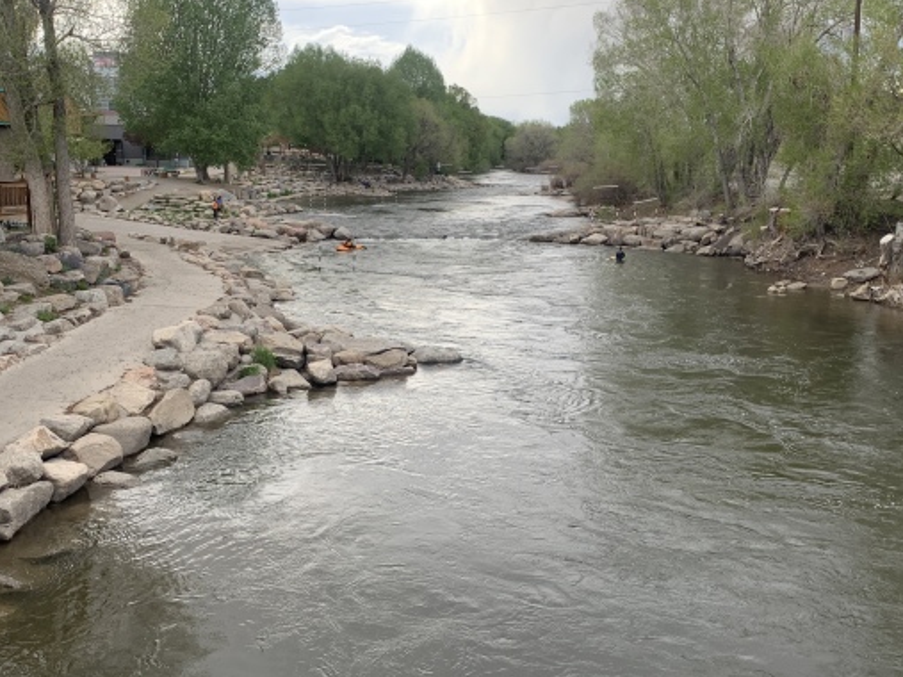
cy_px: 346
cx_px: 438
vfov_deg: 35.1
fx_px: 1069
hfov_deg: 45.8
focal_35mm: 41
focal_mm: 4.25
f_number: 1.8
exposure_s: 1/324
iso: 25
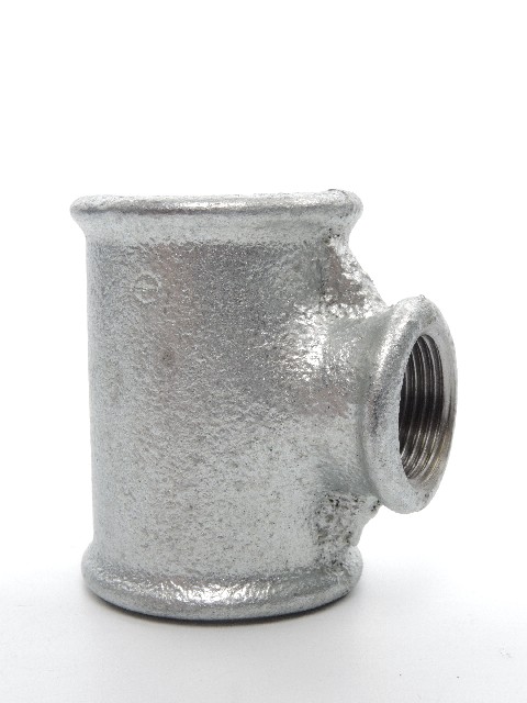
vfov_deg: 38.2
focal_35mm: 50
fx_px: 1015
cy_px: 352
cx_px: 264
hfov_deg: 29.1
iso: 200
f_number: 7.1
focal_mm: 11
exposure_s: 1/125
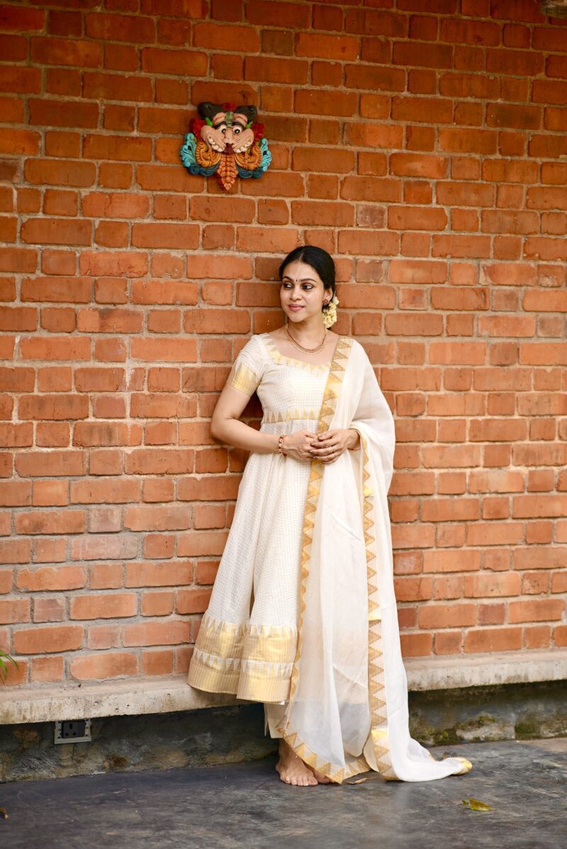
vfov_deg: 23.9
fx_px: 2006
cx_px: 284
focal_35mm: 85
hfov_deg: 16.1
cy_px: 424
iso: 100
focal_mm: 85
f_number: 1.4
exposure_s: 1/800
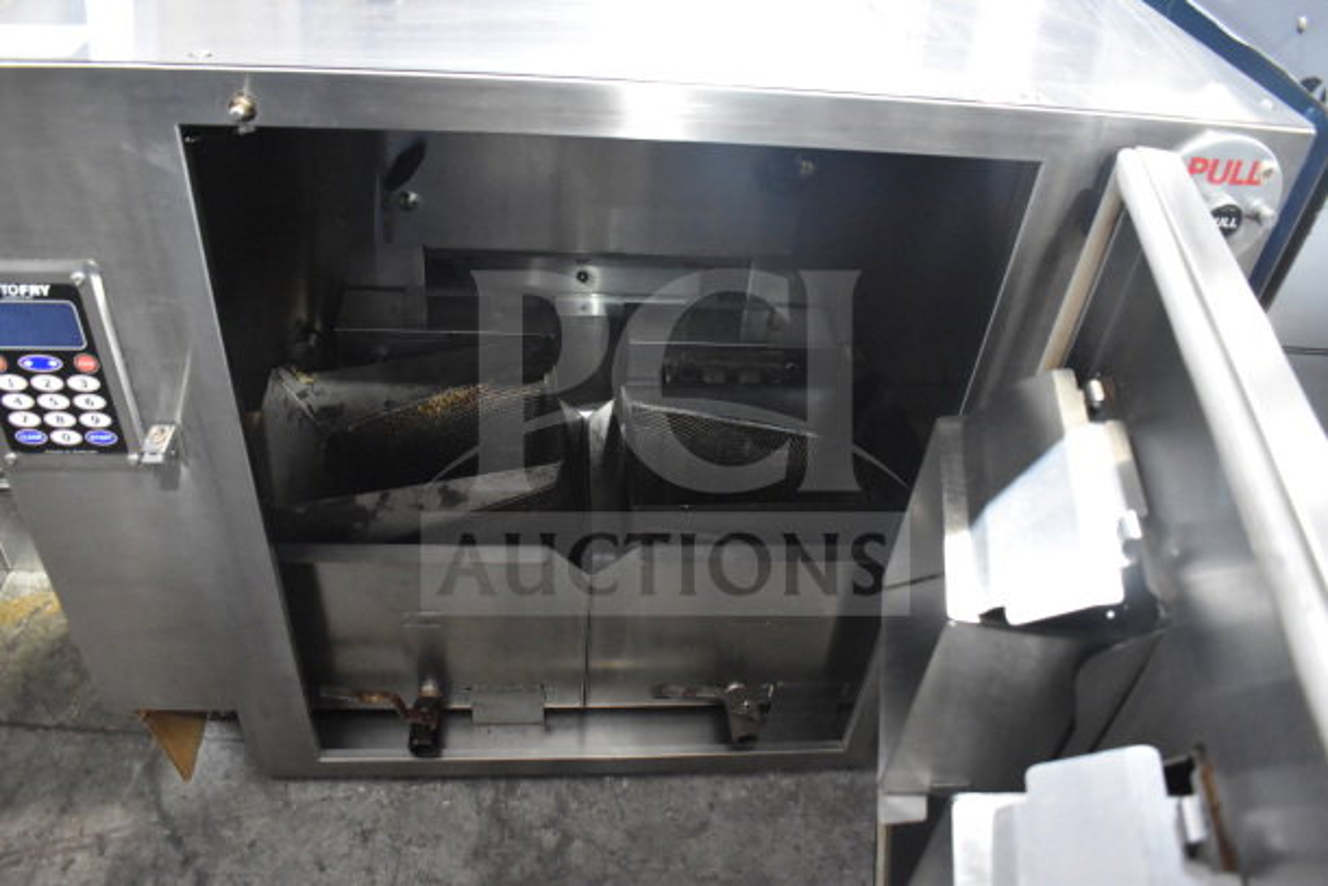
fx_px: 996
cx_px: 664
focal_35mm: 27
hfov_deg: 67.4
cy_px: 443
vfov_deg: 48.0
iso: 6400
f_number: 4.5
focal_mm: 18
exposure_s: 1/125
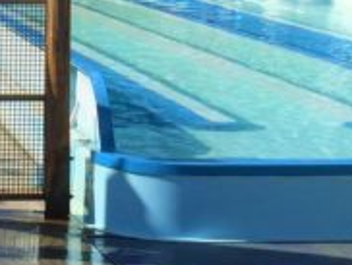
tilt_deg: +1.9
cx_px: -193
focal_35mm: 97
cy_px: -116
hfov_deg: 17.8
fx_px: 988
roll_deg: -2.7
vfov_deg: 14.4
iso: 32
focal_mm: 4.15
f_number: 2.2
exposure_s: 1/2326
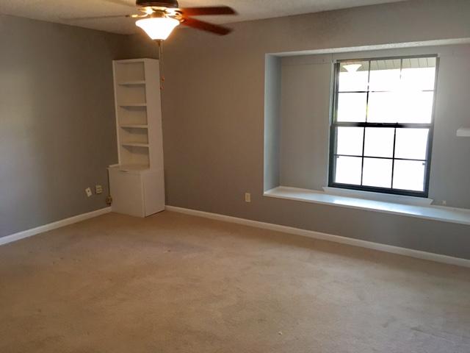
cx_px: 235
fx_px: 394
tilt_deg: -11.1
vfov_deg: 48.2
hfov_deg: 61.7
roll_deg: -0.6
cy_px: 176
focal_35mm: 29
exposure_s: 1/15
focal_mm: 4.15
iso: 100
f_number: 2.2
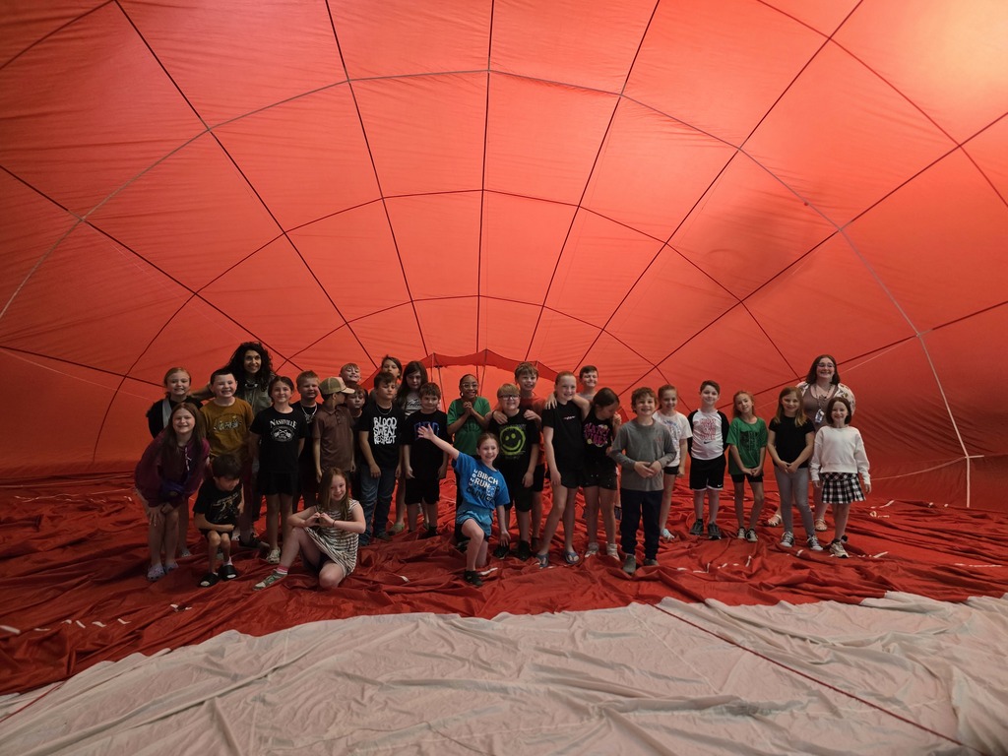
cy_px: 378
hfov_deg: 73.9
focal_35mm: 23
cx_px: 504
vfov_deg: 58.9
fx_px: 670
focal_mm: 6.3
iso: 800
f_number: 1.7
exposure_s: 1/120
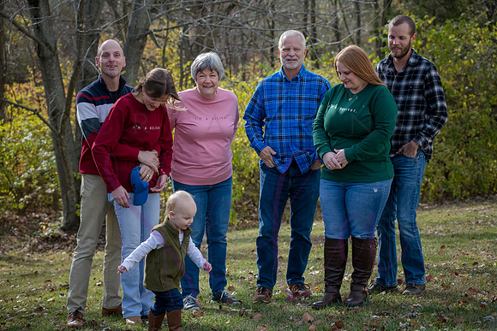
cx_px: 248
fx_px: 1187
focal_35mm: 86
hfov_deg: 23.6
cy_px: 166
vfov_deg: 15.9
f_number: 5
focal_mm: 86
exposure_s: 1/800
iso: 400
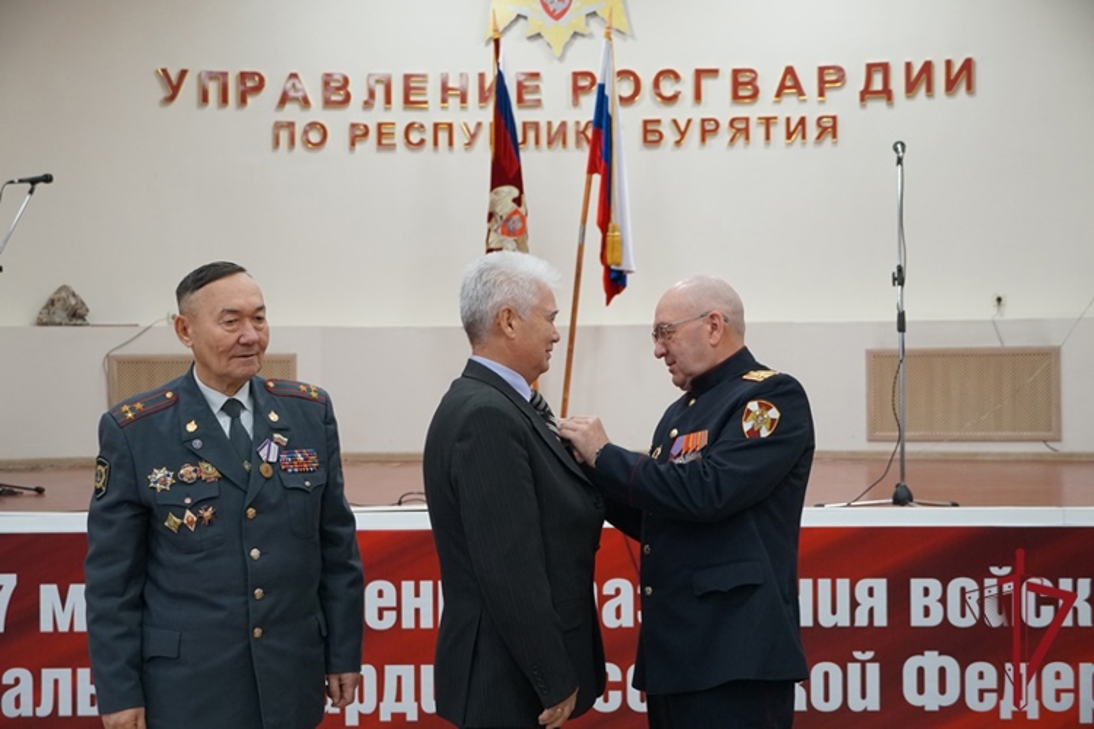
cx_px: 547
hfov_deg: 36.9
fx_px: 1641
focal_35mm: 54
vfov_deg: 25.1
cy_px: 364
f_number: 4.5
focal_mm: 36
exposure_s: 1/160
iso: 2000
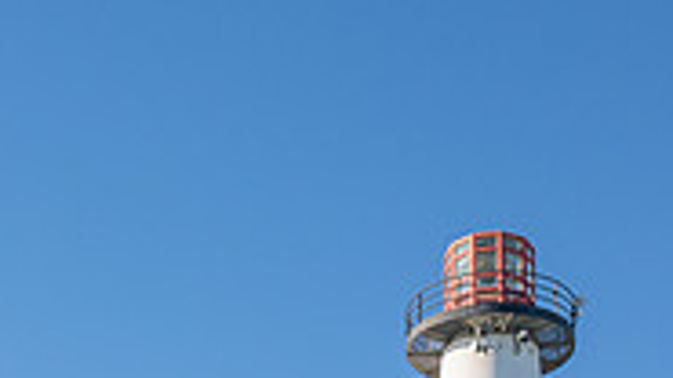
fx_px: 1838
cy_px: 626
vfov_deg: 11.1
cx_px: -90
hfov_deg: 19.7
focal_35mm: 103
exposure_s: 1/640
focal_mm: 24
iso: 200
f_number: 9
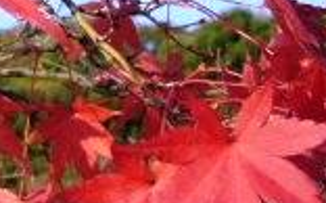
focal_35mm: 125
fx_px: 1109
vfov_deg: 10.3
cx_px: -2
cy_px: -6
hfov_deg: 16.4
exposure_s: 1/400
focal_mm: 4.9
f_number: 2.9
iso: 80
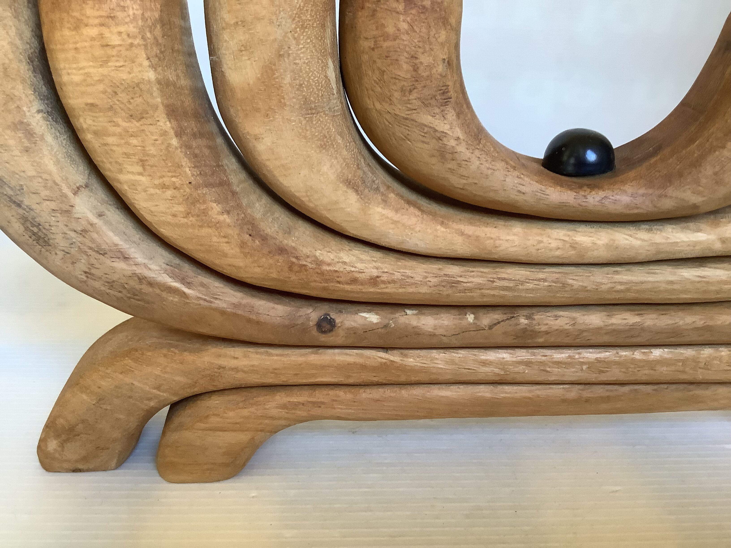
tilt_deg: -25.6
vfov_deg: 45.4
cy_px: 274
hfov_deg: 58.4
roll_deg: -1.0
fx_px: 655
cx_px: 366
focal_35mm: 31
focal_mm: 3.3
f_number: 2.4
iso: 200
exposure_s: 1/50
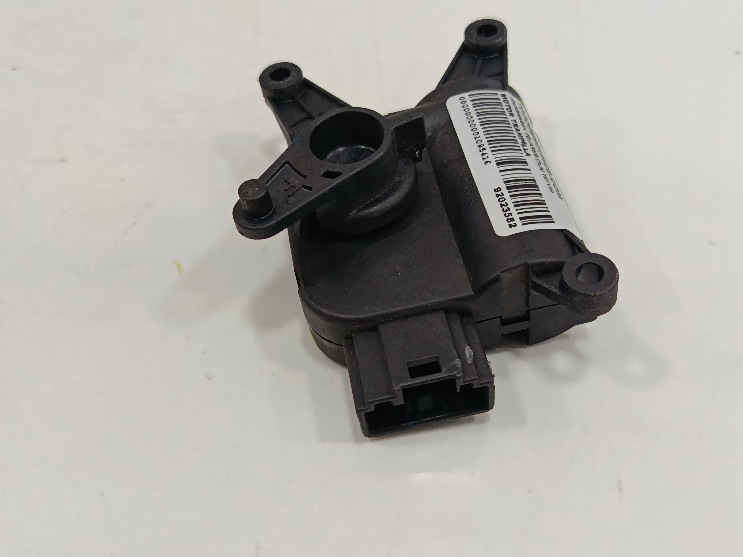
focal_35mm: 39
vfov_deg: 36.8
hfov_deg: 47.8
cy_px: 283
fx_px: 837
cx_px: 391
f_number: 1.7
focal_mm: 5.24
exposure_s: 1/100
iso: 975
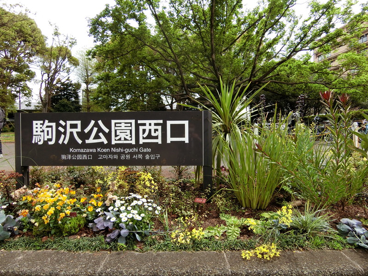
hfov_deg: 84.7
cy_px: 138
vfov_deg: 68.7
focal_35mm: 19
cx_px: 184
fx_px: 202
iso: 80
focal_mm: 4.06
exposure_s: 1/500
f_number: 2.7
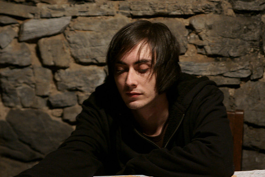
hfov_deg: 18.2
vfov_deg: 12.2
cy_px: 88
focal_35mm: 112
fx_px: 828
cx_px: 132
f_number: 3.2
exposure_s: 1/25
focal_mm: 75
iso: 1600
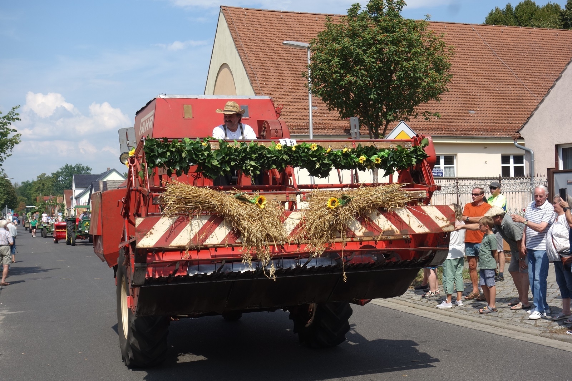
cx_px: 286
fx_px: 794
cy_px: 190
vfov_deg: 27.0
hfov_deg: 39.6
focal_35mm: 50
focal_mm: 18.66
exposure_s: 1/320
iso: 80
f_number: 5.6
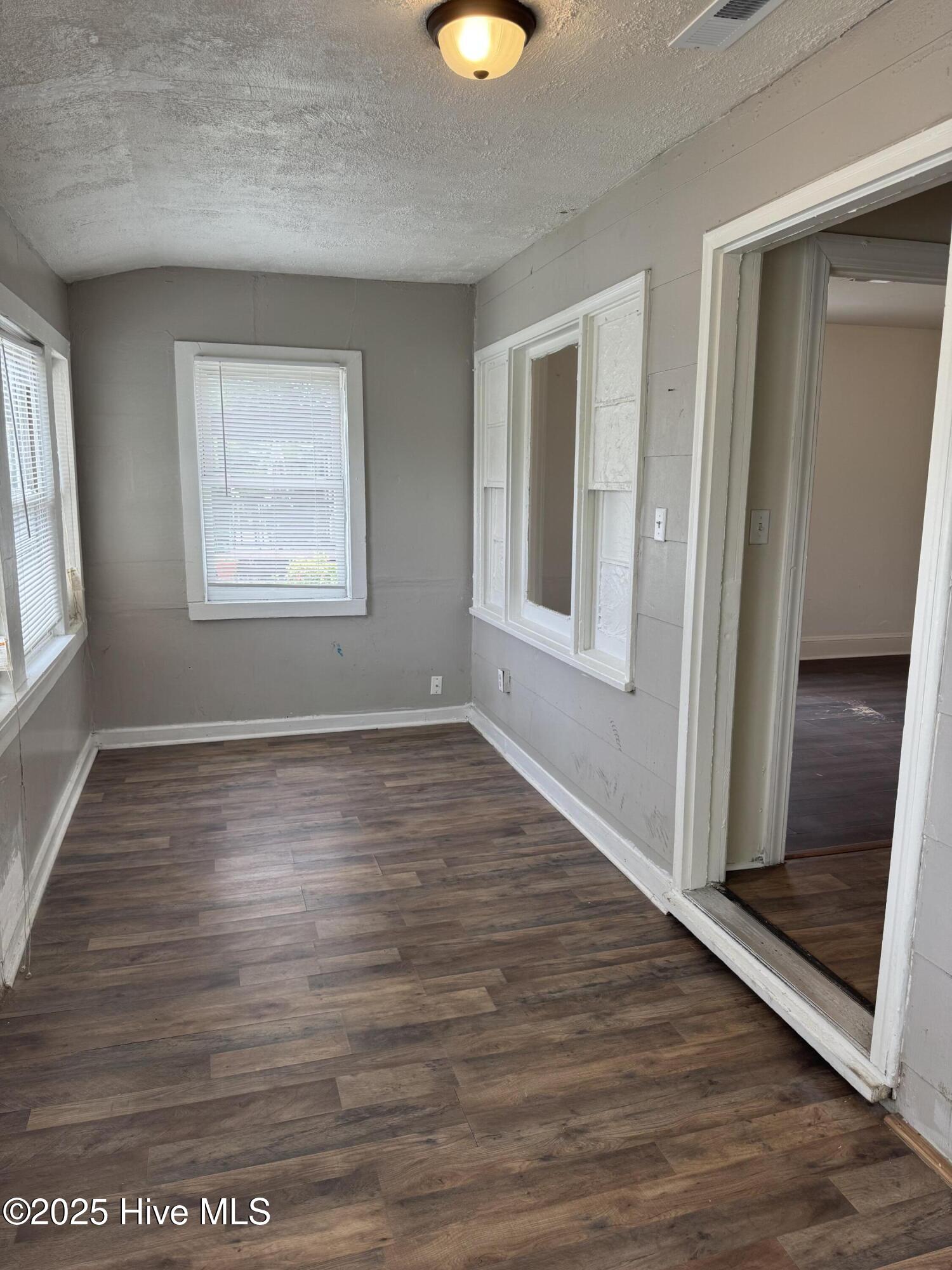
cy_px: 635
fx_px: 880
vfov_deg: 71.6
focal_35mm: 24
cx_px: 476
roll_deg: +1.8
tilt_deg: -9.4
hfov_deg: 56.8
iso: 80
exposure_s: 1/120
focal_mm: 6.76
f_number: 1.78
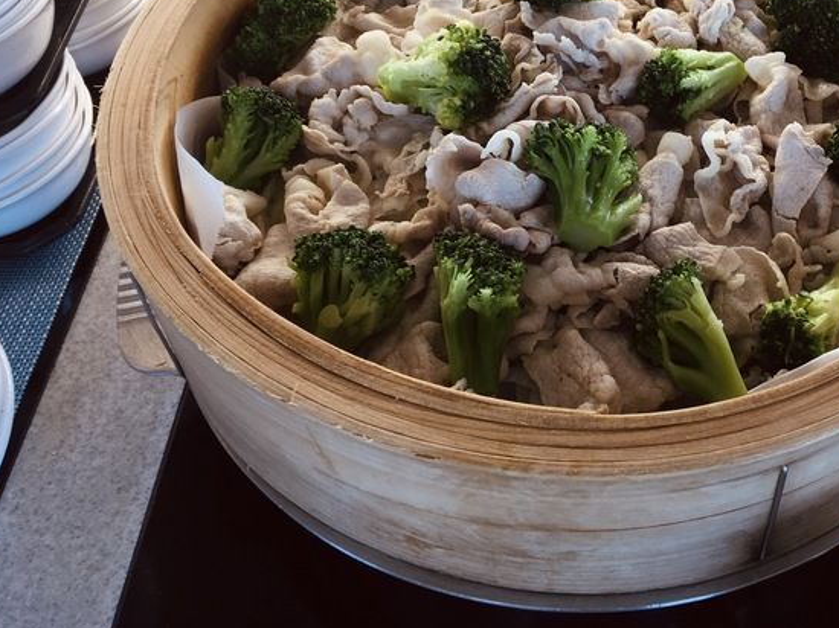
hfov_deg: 42.9
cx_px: 600
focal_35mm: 43
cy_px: 175
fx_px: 1042
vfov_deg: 33.1
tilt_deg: -47.2
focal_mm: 4.15
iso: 32
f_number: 2.2
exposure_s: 1/60
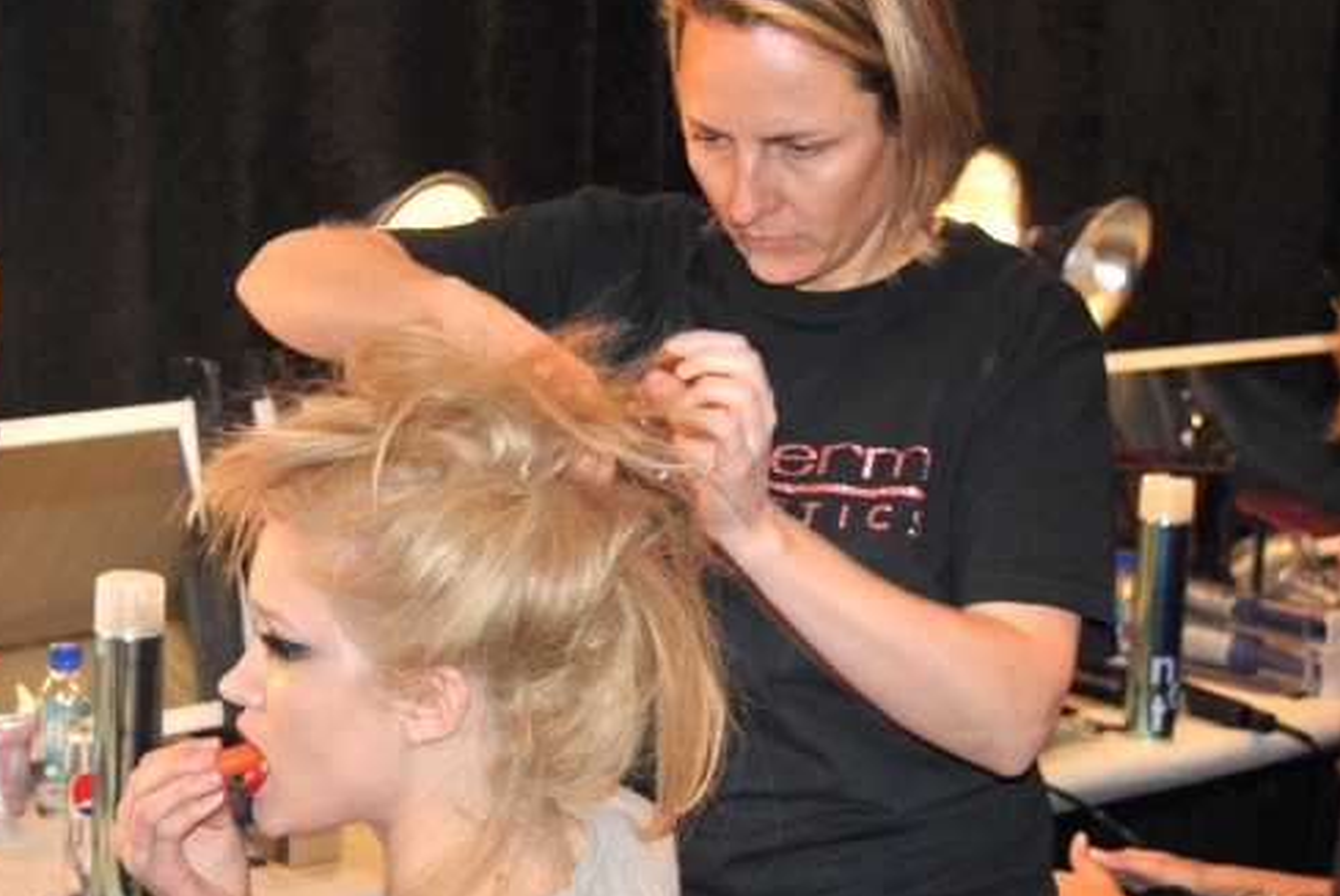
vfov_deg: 18.0
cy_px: 449
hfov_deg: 26.5
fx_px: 2832
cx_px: 457
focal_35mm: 76
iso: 200
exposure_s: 1/60
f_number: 5
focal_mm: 38
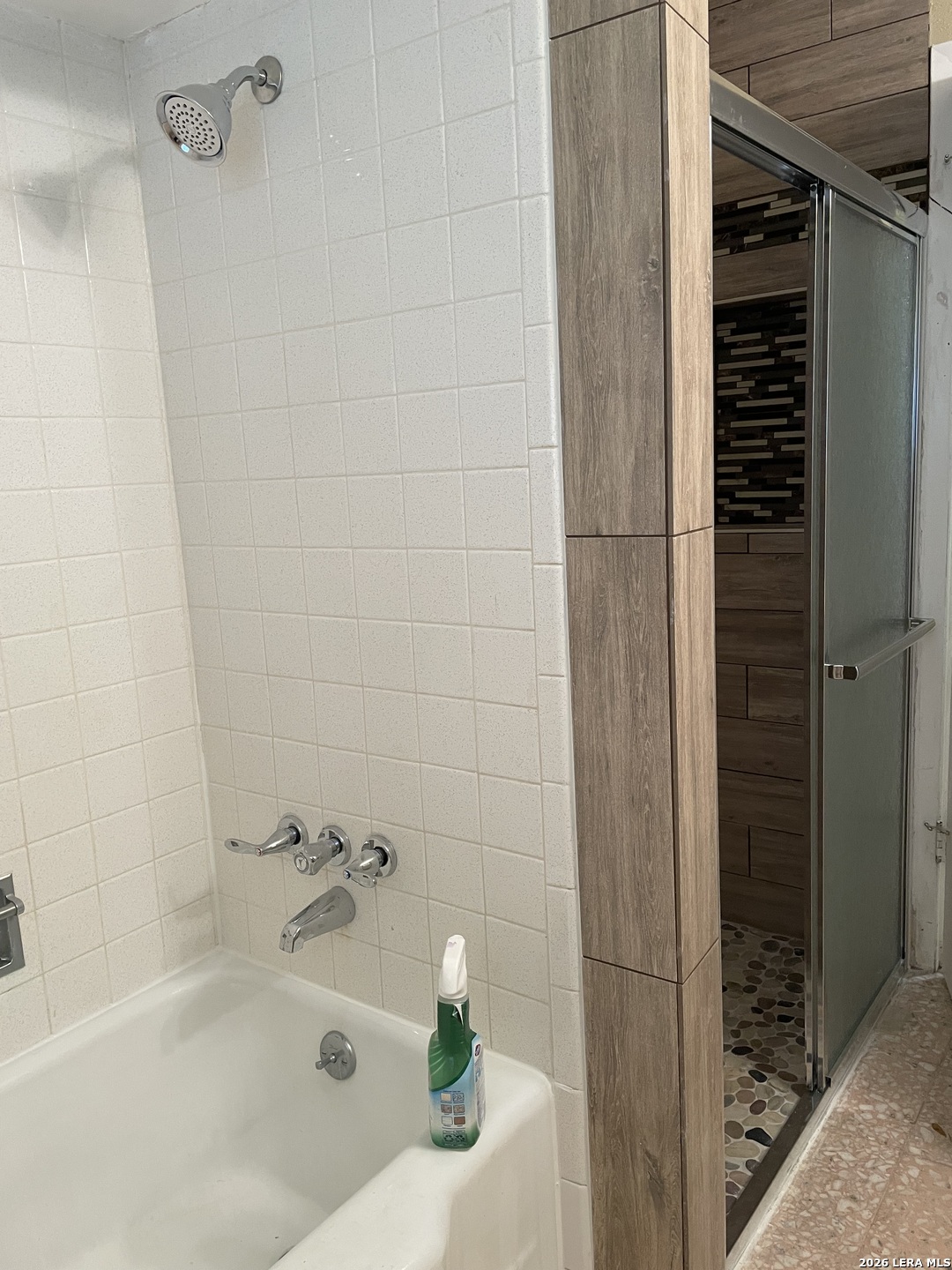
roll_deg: +2.3
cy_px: 635
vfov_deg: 67.3
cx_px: 476
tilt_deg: -10.7
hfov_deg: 53.1
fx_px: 953
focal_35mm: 26
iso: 125
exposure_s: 1/60
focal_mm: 4.2
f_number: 1.6
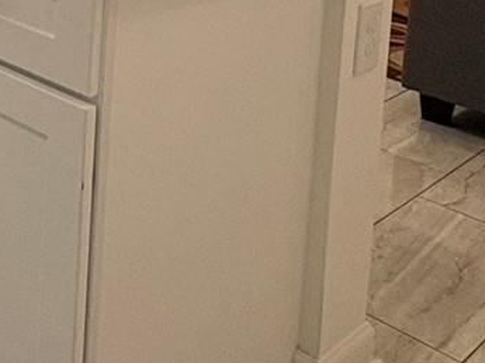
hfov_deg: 25.3
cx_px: -163
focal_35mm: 65
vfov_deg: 19.3
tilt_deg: -4.4
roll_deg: -1.4
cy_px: -204
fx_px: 910
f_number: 2.2
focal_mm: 2.22
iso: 200
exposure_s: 1/120
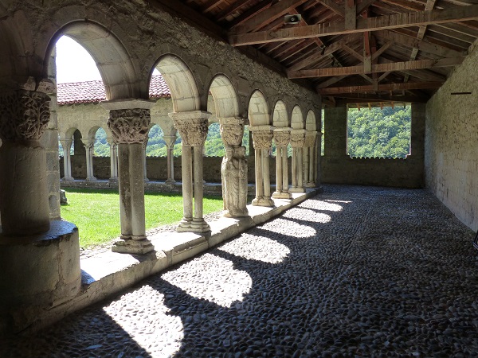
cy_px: 179
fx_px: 387
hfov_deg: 63.4
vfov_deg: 49.7
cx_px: 239
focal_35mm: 28
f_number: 4
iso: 160
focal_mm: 5
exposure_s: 1/160
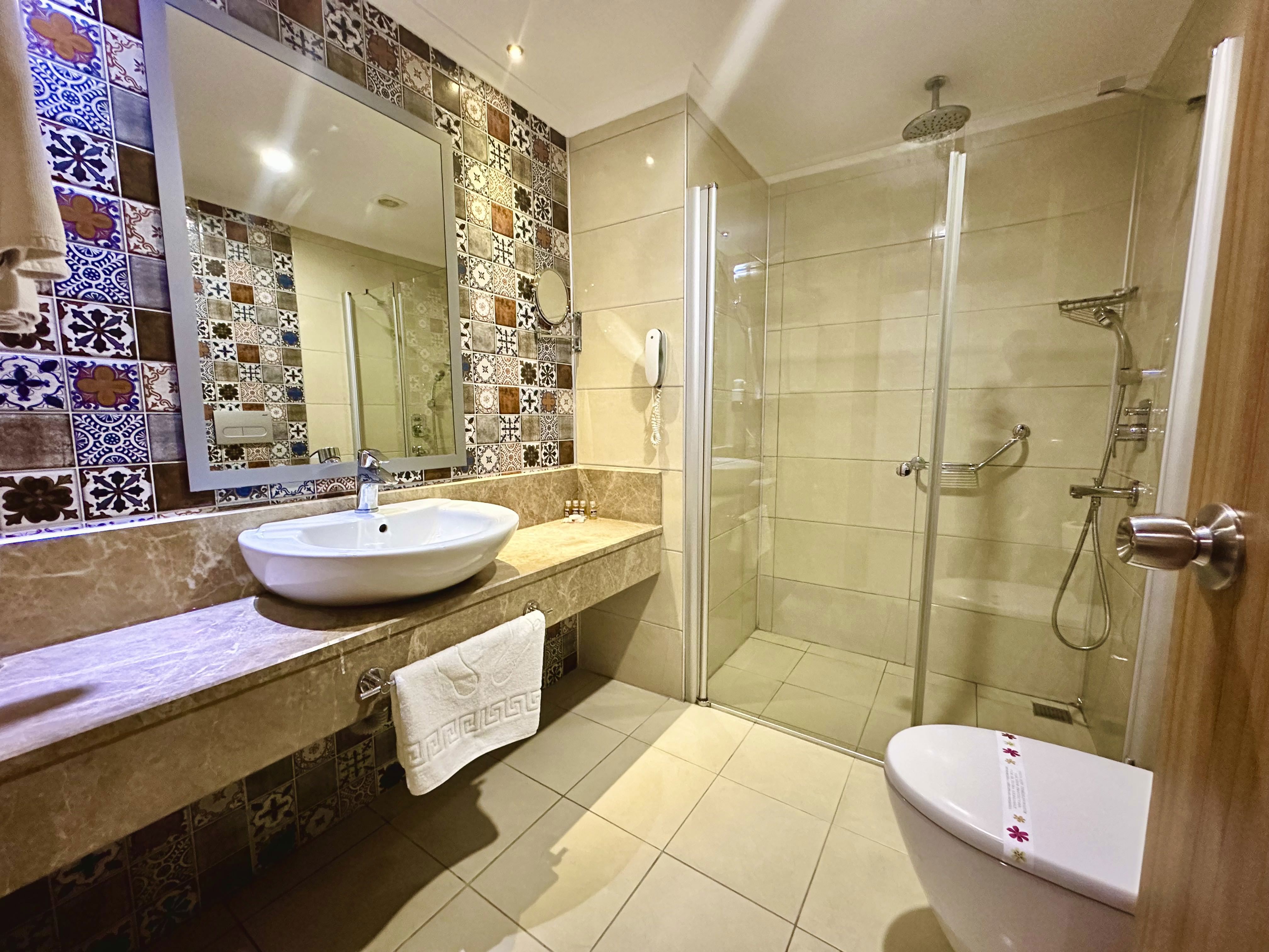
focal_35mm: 14
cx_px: 634
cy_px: 476
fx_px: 513
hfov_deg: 102.1
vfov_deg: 85.7
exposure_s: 1/60
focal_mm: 2.22
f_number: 2.2
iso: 1250
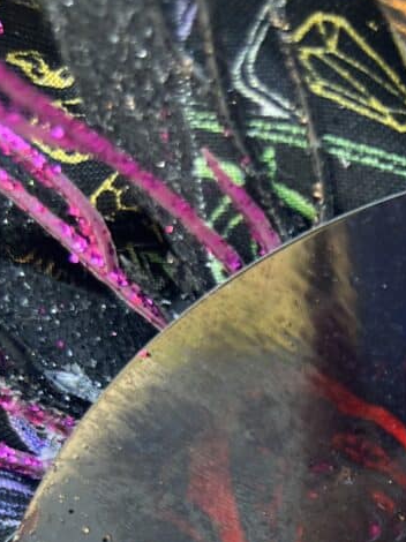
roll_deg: -0.9
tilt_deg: -17.7
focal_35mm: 85
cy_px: 761
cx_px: 596
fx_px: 1330
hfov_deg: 16.0
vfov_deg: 20.4
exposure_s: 1/121
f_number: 1.5
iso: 40
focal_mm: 5.7
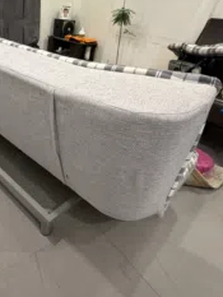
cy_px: 140
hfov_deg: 53.4
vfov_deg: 71.5
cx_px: 47
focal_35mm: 24
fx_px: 206
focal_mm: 2.22
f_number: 2.2
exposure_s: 1/50
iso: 320
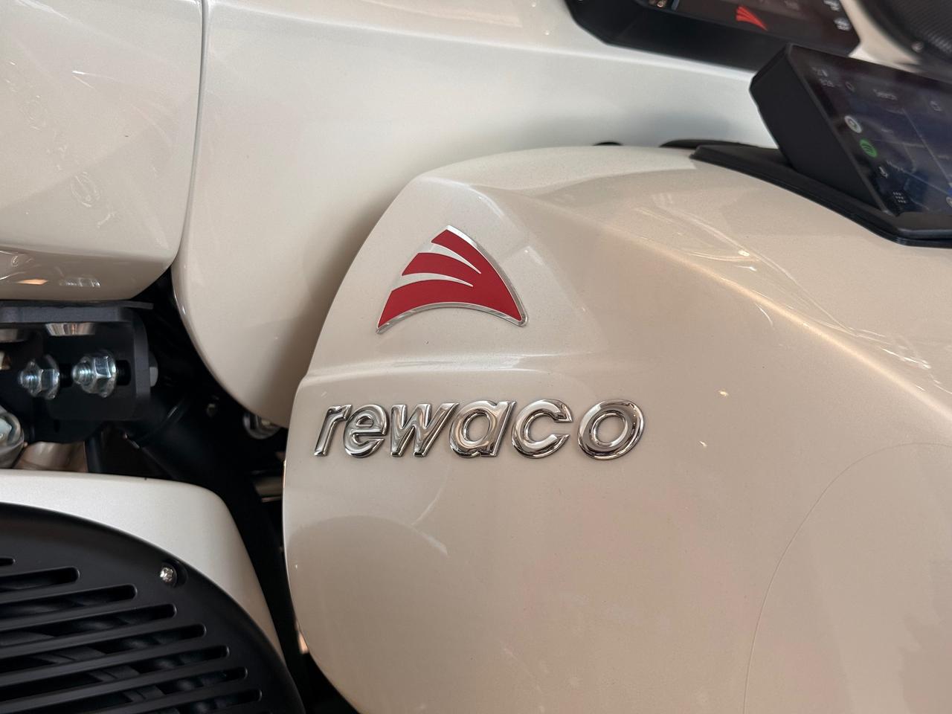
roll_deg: +0.8
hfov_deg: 39.7
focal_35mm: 48
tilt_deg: +1.0
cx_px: 476
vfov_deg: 30.3
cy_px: 357
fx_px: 1320
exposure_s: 1/218
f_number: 1.78
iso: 80
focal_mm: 6.76
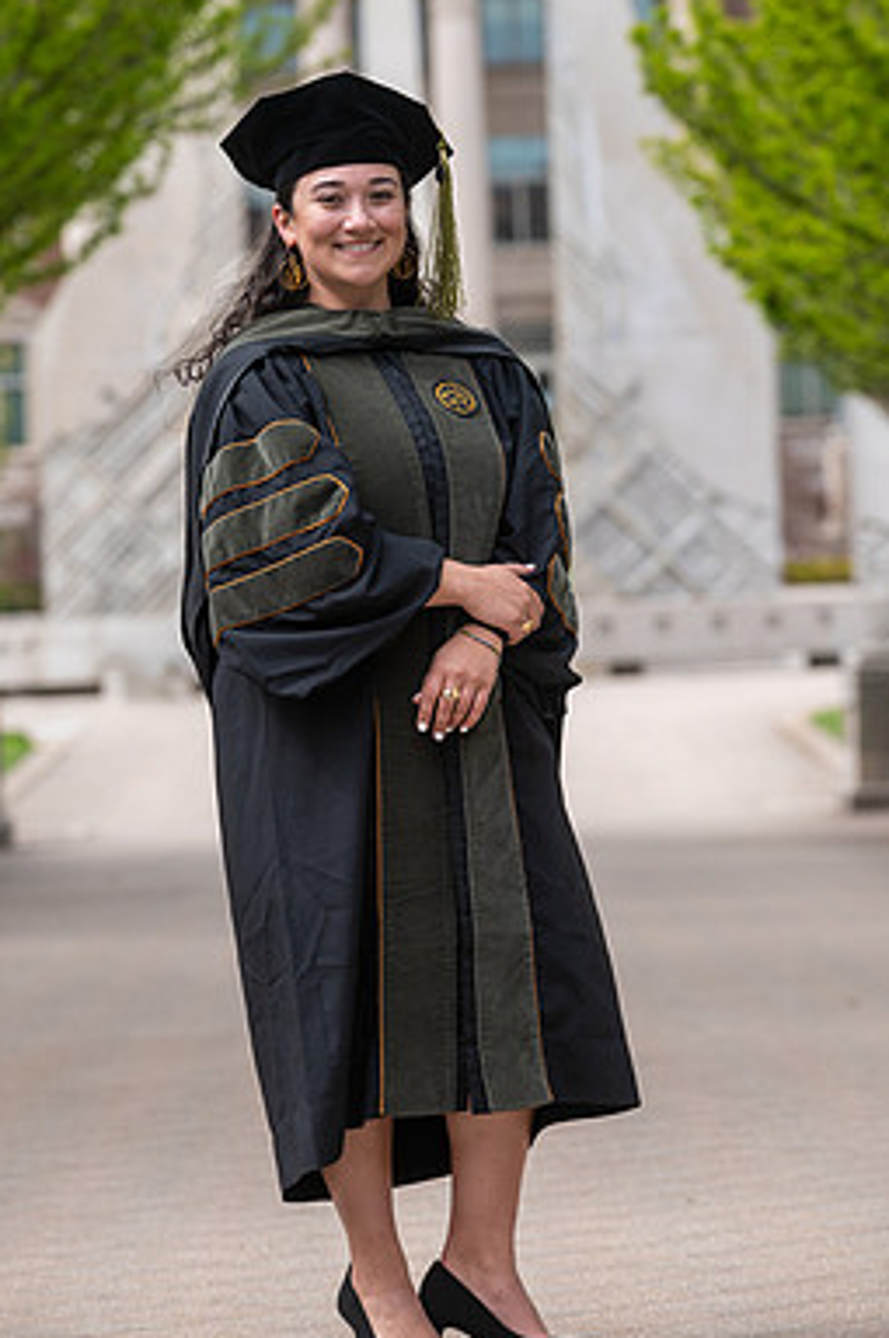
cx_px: 427
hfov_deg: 8.7
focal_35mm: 158
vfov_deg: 13.0
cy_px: 624
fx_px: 5868
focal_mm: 135
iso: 125
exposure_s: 1/800
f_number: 4.5
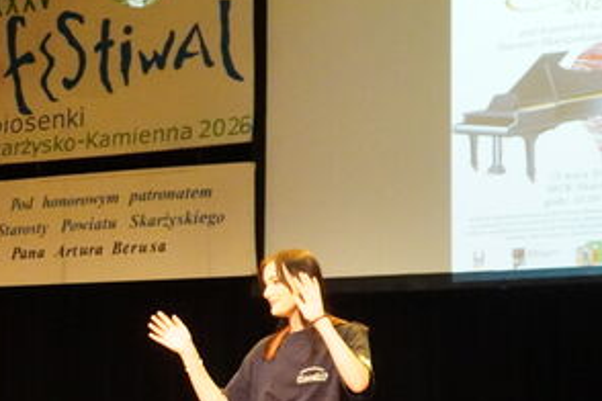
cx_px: 14
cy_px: 271
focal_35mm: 98
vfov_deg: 13.9
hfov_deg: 20.2
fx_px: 1639
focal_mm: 24
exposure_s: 1/125
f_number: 4
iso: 6400
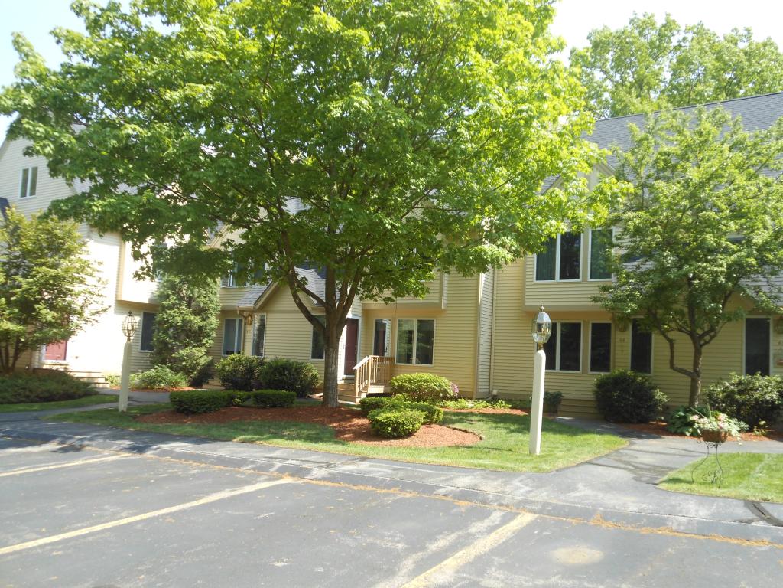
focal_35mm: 29
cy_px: 294
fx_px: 656
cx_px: 392
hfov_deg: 61.7
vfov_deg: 48.2
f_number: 3.3
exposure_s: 1/200
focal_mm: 5.2
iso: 80
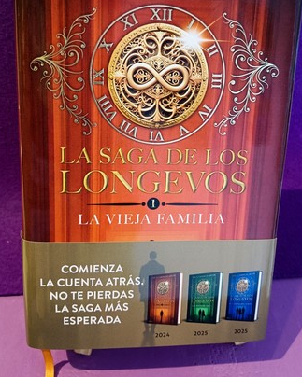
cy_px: 141
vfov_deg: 55.0
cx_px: 153
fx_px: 358
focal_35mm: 32
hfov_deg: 45.8
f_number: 1.8
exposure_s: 1/50
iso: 1156
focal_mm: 3.96
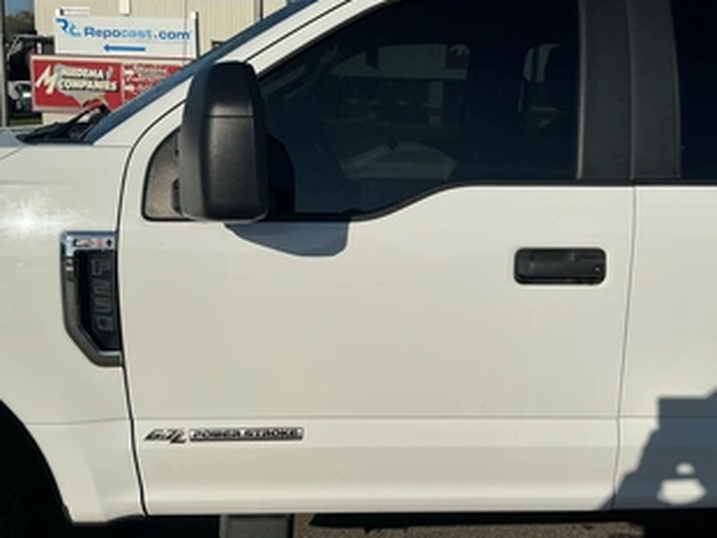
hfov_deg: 51.3
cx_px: 394
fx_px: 745
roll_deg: -2.4
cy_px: 249
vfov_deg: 39.6
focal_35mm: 36
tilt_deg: -9.5
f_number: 1.8
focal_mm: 3
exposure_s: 1/5814
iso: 25
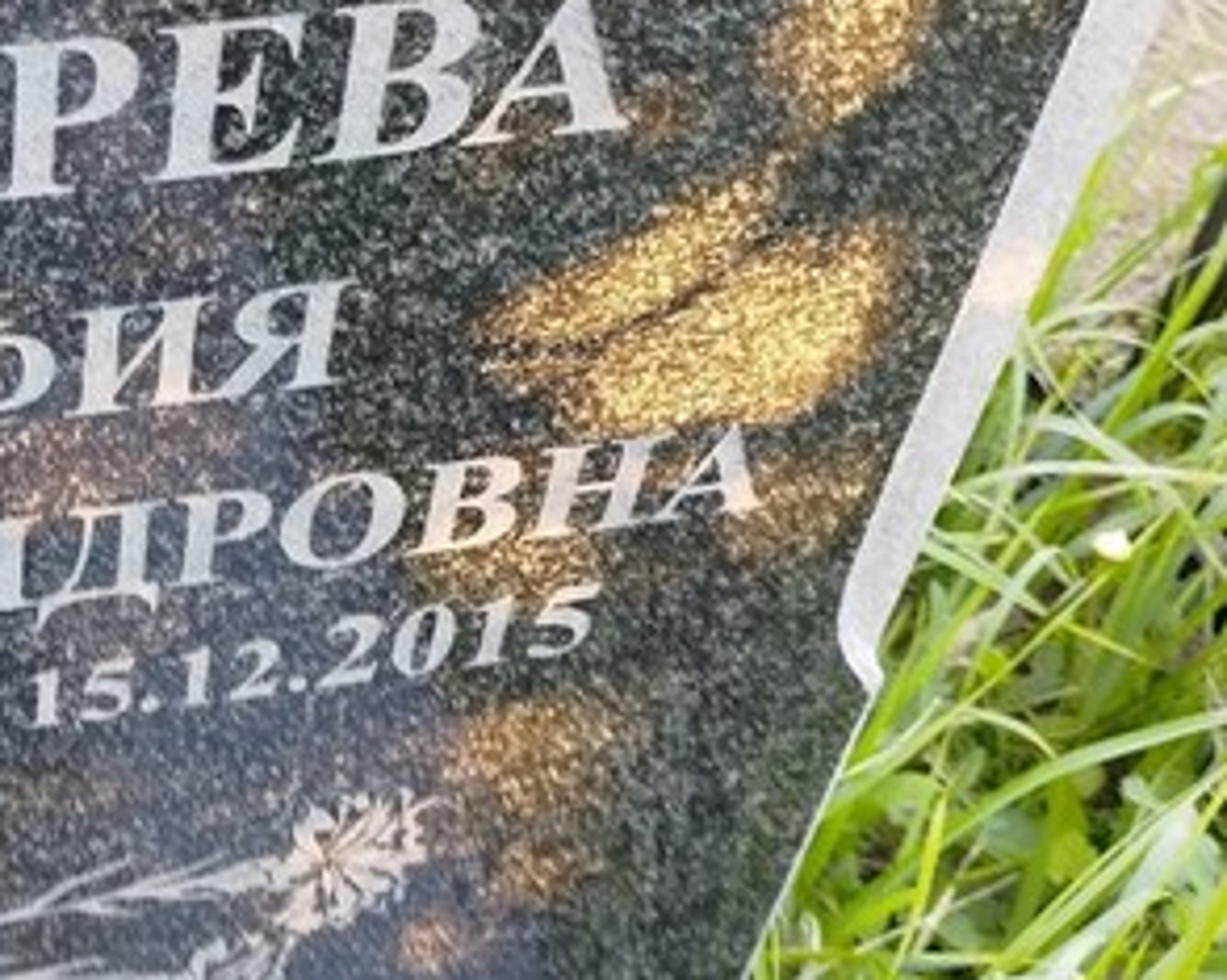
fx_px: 2323
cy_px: 369
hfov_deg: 27.2
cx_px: -109
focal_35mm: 64
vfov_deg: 23.8
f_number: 1.7
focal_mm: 5.31
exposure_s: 1/33
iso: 160
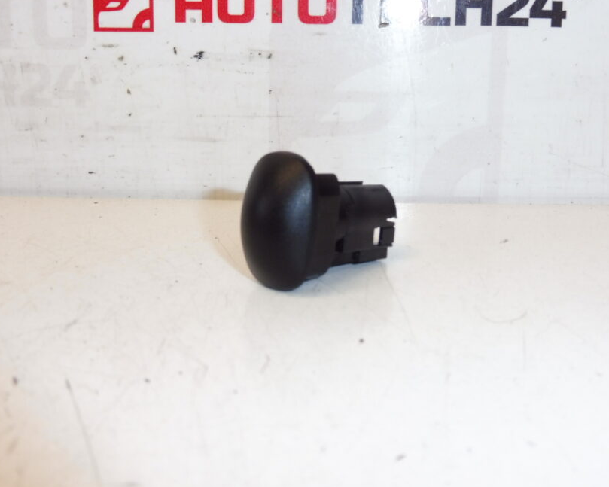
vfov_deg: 35.6
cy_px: 207
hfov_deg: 43.8
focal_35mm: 42
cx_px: 306
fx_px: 757
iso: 200
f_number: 4.5
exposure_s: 1/80
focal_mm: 6.1
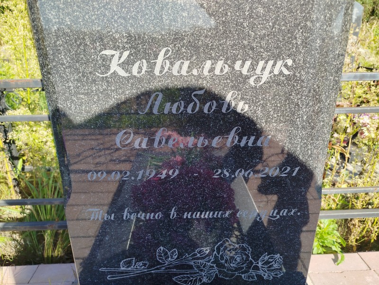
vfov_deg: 56.8
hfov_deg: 71.6
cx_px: 190
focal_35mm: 24
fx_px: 263
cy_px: 142
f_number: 1.7
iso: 50
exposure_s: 1/367
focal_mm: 5.31
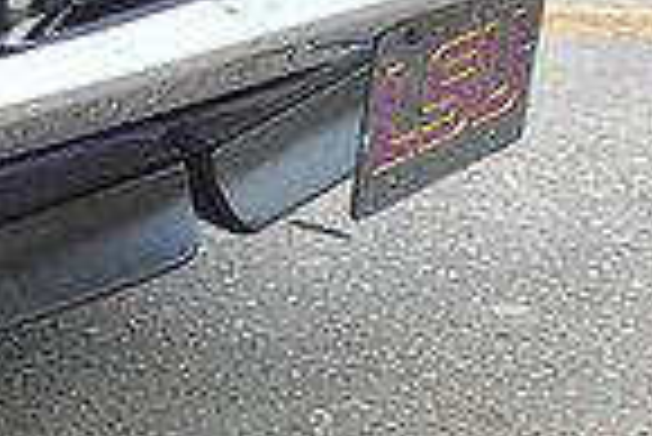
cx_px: -211
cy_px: -405
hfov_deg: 6.4
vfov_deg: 4.3
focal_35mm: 320
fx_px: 5801
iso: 250
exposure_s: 1/80
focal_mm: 80
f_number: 6.3
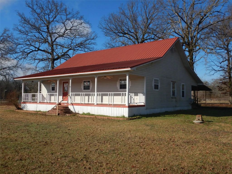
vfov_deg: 45.4
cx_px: 116
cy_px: 87
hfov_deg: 58.4
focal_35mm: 31
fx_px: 208
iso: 125
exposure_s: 1/1250
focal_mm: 5.6
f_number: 4.2
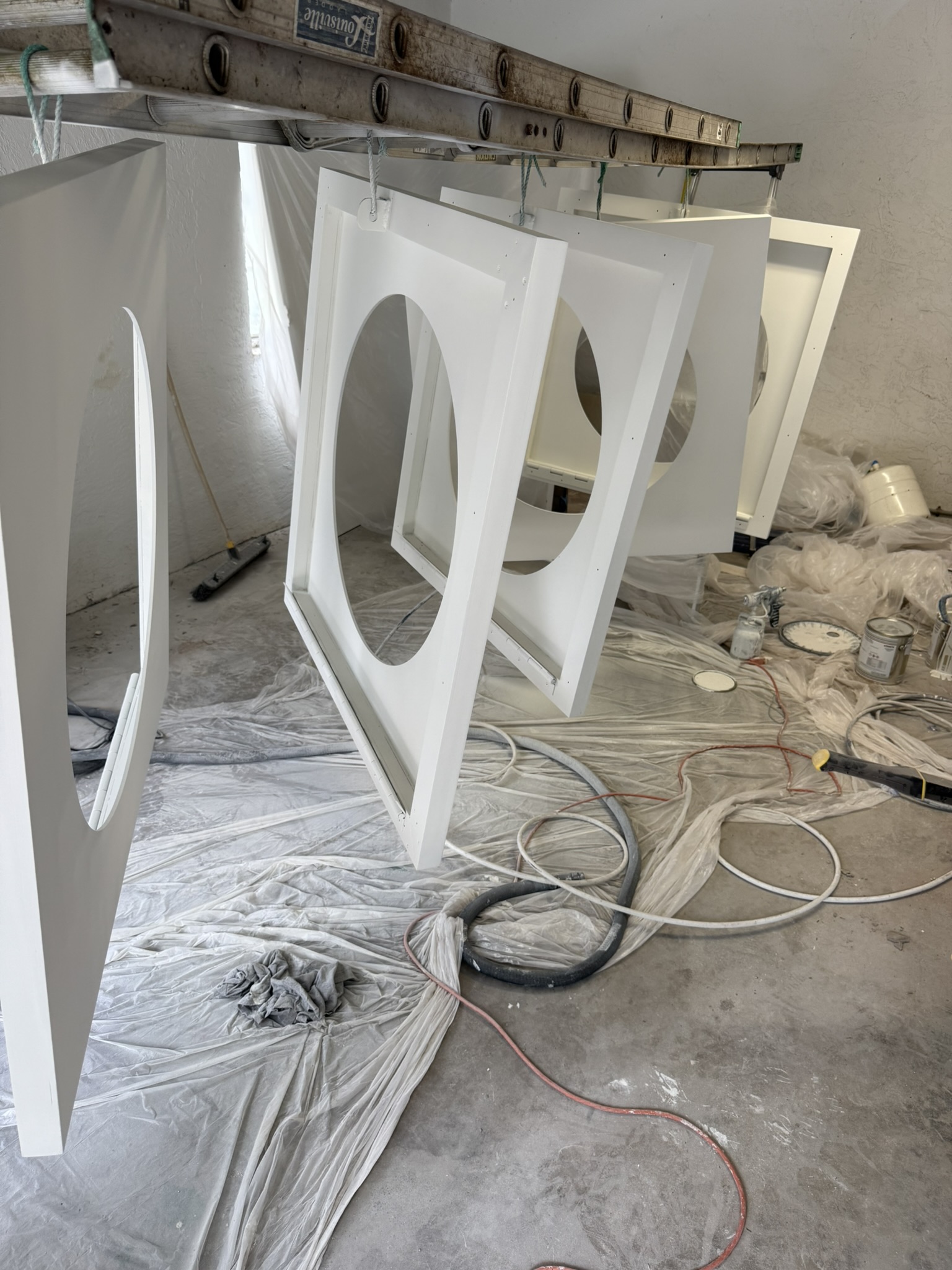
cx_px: 476
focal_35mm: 24
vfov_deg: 71.6
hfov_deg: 56.8
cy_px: 635
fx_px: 880
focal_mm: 6.76
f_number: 1.78
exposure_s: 1/120
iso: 125
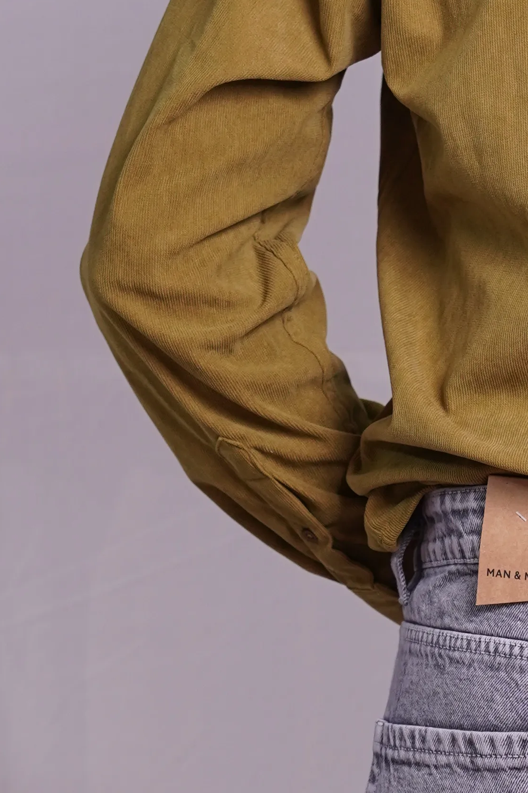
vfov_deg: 11.1
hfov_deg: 7.6
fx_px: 3961
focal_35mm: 180
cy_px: 1057
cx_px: 660
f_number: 3.5
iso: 640
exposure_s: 1/100
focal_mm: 50
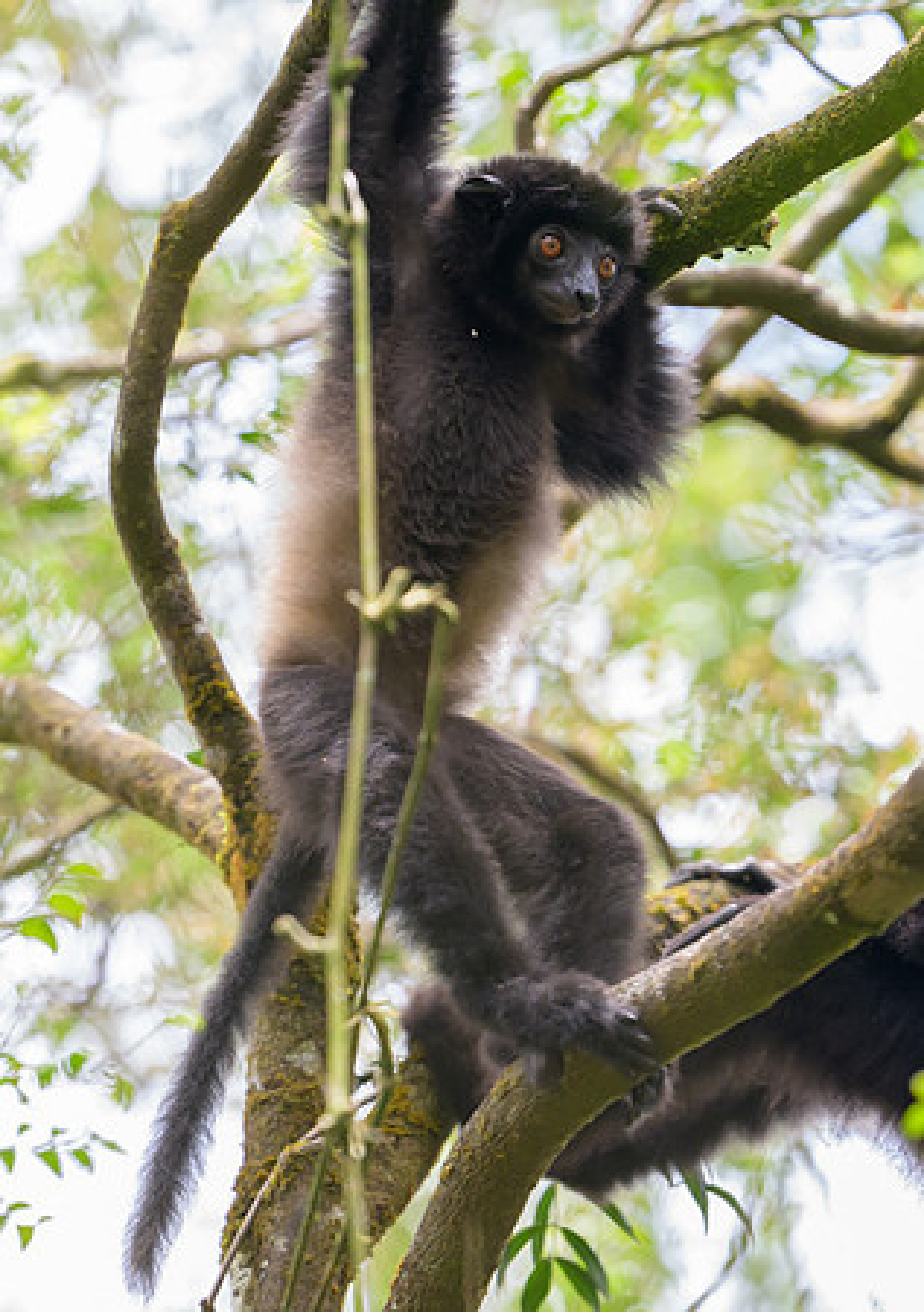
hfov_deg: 2.4
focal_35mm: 590
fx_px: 21866
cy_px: 656
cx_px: 527
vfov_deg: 3.4
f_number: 4
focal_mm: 400
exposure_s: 1/2000
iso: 2500
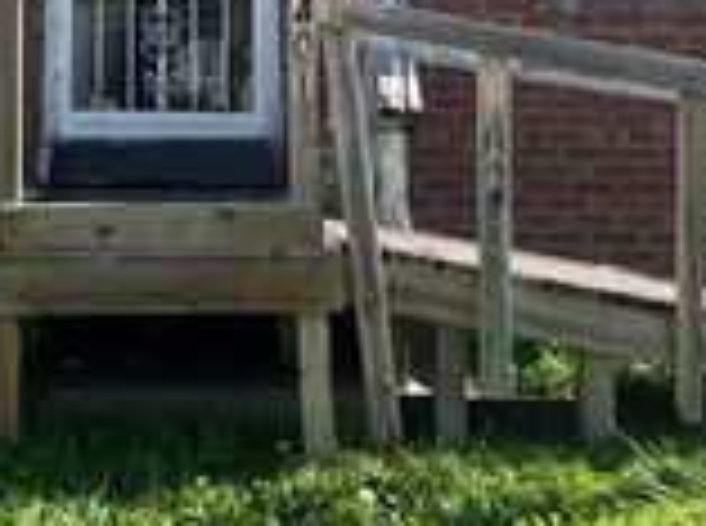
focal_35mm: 83
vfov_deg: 16.9
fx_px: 1689
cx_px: 135
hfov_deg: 23.2
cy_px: -124
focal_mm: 5.1
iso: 50
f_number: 1.6
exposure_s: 1/1309
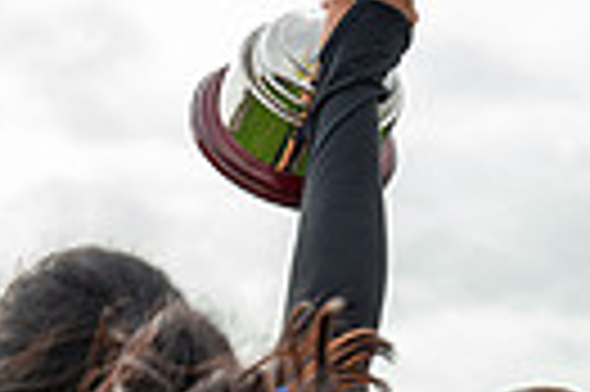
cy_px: 795
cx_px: -491
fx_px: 3192
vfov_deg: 6.8
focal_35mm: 195
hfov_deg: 10.0
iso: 100
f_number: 5
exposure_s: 1/250
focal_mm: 44
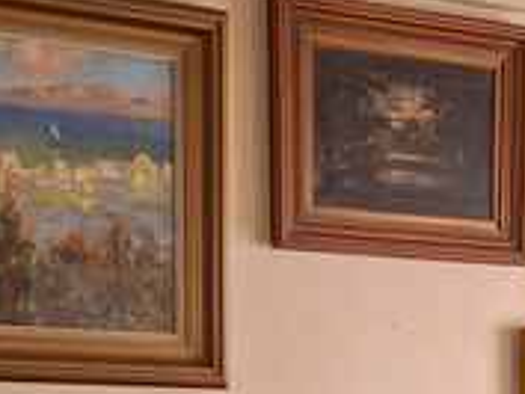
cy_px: 690
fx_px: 1260
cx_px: 605
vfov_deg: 15.5
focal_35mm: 83
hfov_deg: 22.0
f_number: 1.8
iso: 50
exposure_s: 1/33
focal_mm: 5.54
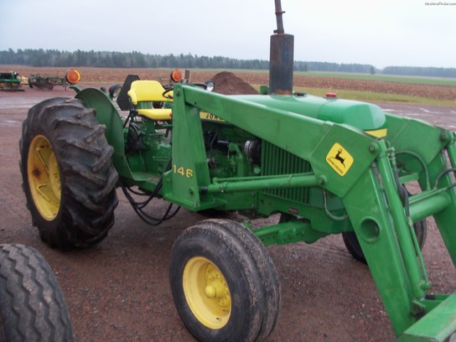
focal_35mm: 35
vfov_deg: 40.7
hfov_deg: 52.6
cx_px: 228
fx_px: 461
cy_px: 171
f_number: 3
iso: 64
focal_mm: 6.3
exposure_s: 1/60
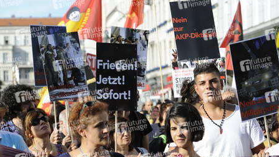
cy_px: 80
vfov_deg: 10.3
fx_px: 873
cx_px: 139
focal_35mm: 118
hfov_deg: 18.1
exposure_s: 1/400
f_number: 6.3
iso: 200
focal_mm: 112
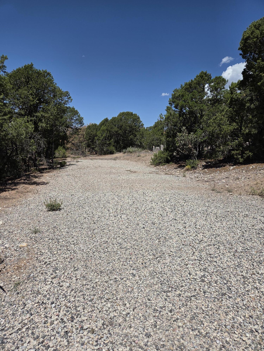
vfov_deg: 73.9
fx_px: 234
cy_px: 176
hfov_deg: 58.9
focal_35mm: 23
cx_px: 132
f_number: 1.8
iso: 80
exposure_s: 1/7891
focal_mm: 5.4
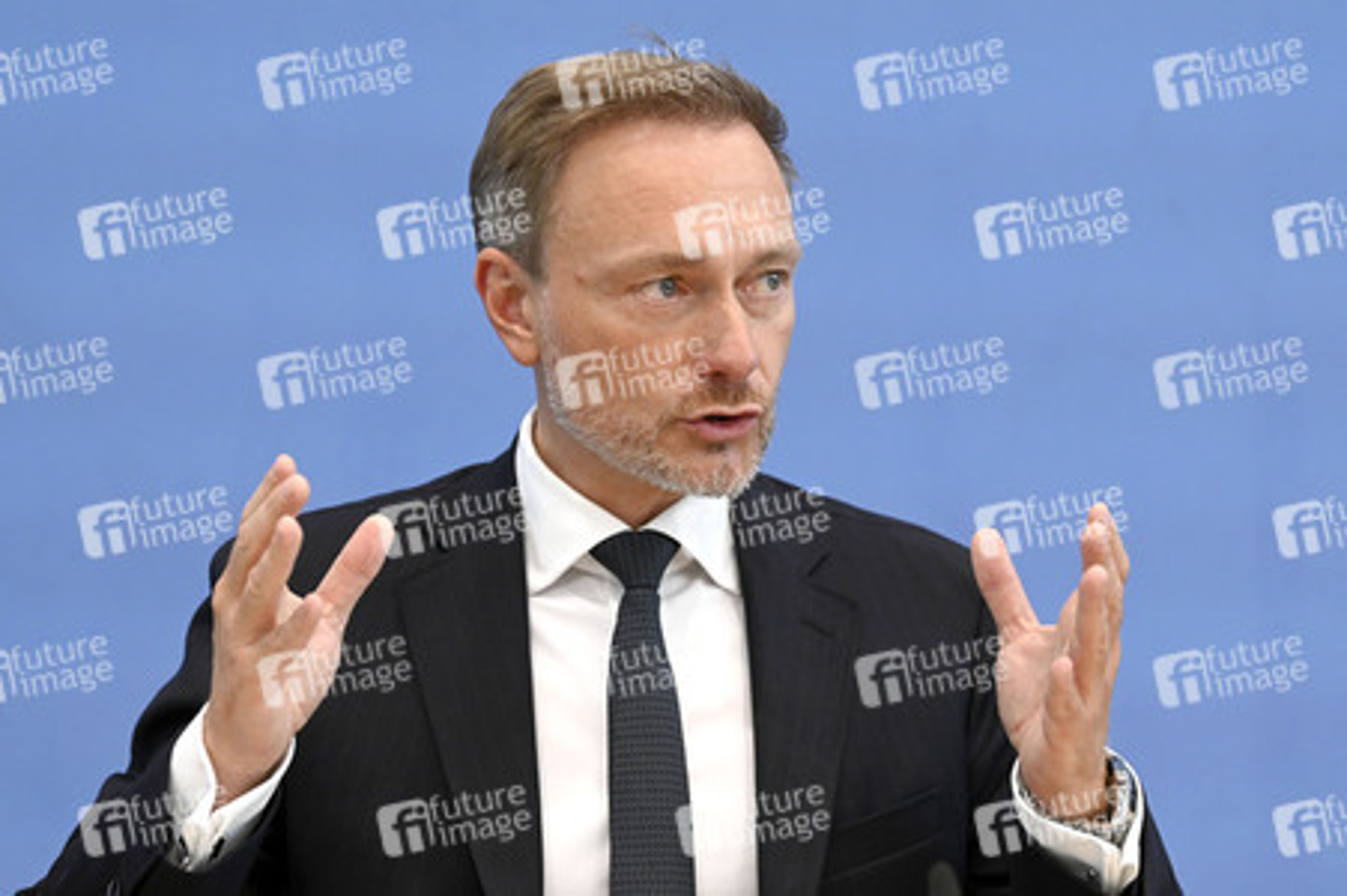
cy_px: 448
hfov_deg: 17.1
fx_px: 4487
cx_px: 674
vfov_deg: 11.4
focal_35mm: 120
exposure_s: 1/640
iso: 3200
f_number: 5.6
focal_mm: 120
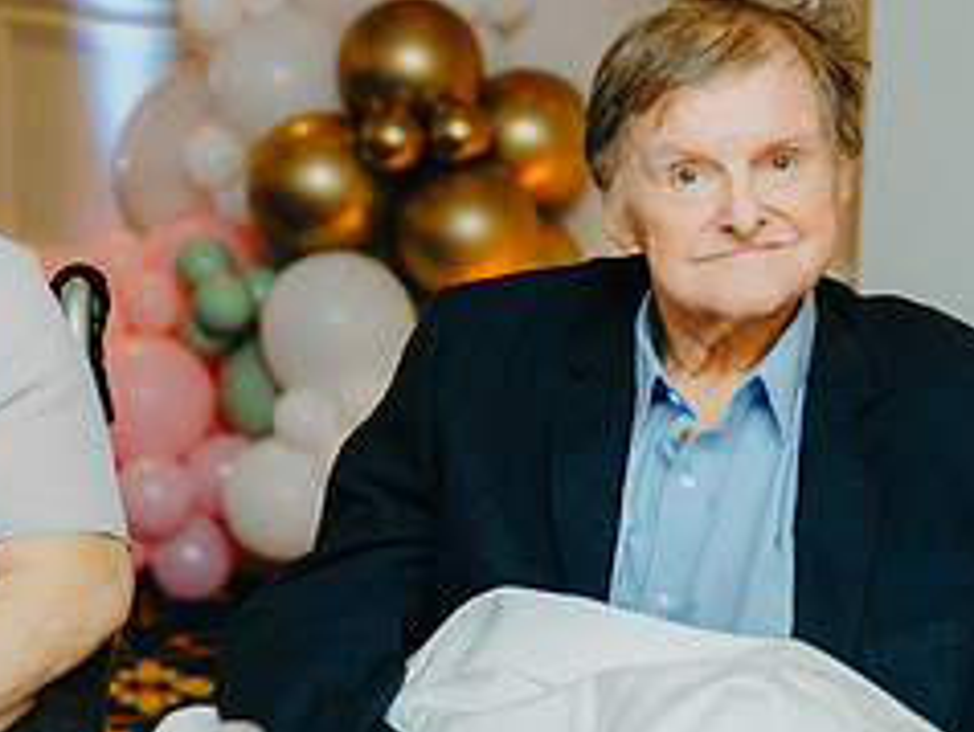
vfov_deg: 12.0
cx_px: 282
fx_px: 3493
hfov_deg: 15.8
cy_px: 460
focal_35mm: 124
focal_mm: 53
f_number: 2.8
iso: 1250
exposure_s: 1/200
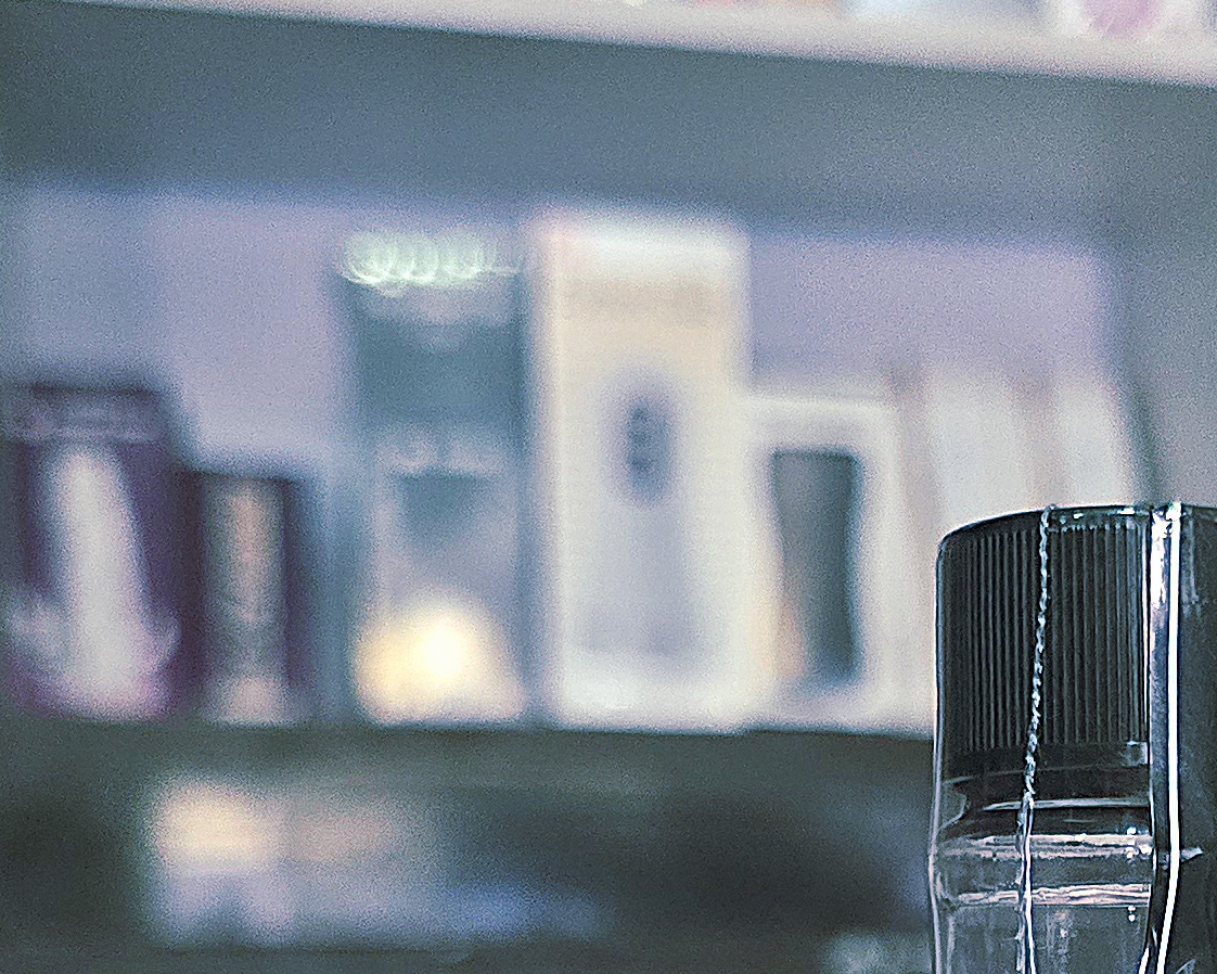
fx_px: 2882
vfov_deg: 17.9
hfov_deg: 23.2
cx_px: 1103
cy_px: 1291
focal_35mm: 80
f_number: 1.7
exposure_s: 1/50.3
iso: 1600
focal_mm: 6.3
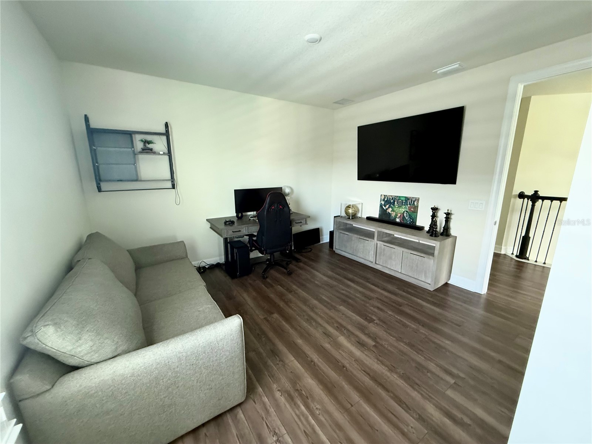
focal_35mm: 14
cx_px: 296
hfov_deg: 102.1
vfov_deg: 85.7
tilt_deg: -11.3
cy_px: 222
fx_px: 239
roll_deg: +0.4
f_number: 2.2
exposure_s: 1/60
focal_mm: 2.22
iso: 640
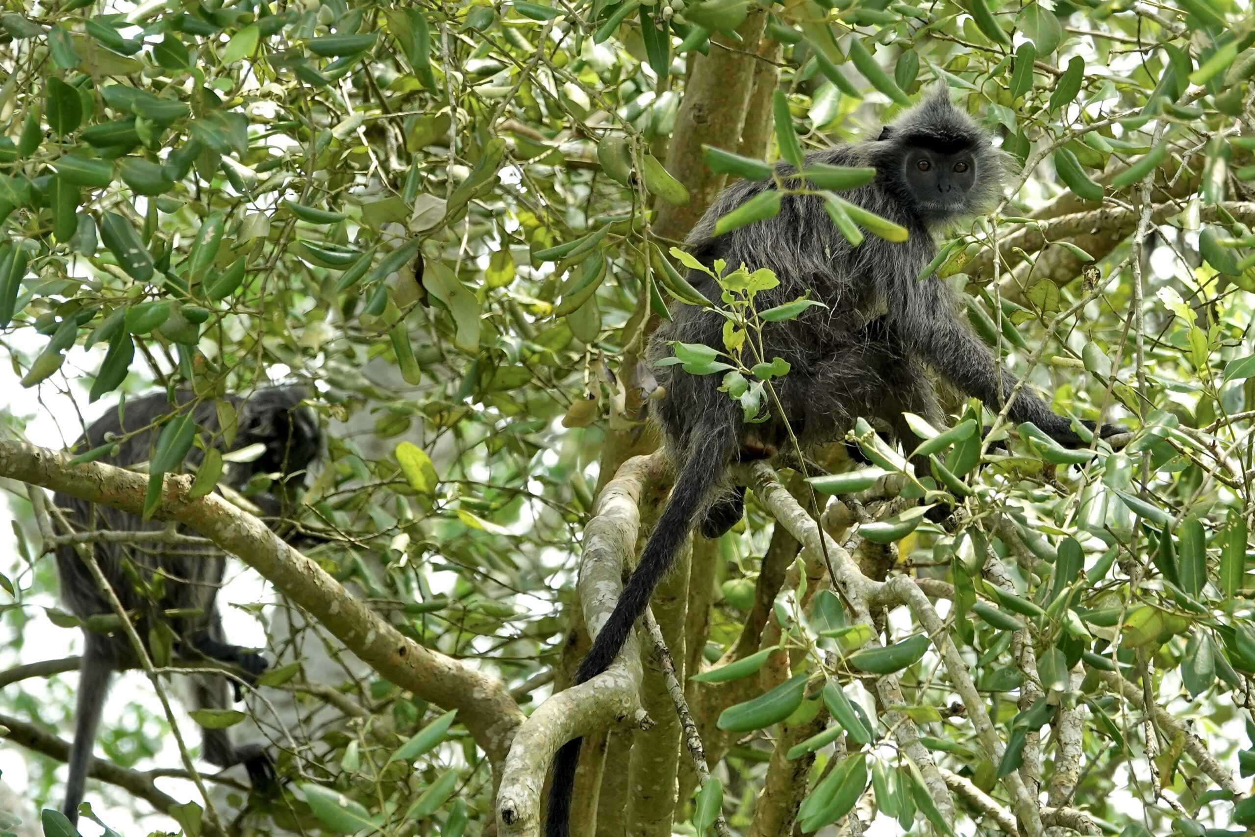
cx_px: 628
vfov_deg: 4.6
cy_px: 418
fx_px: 10458
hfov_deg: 6.9
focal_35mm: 300
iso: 200
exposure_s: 1/250
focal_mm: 110.13
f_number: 4
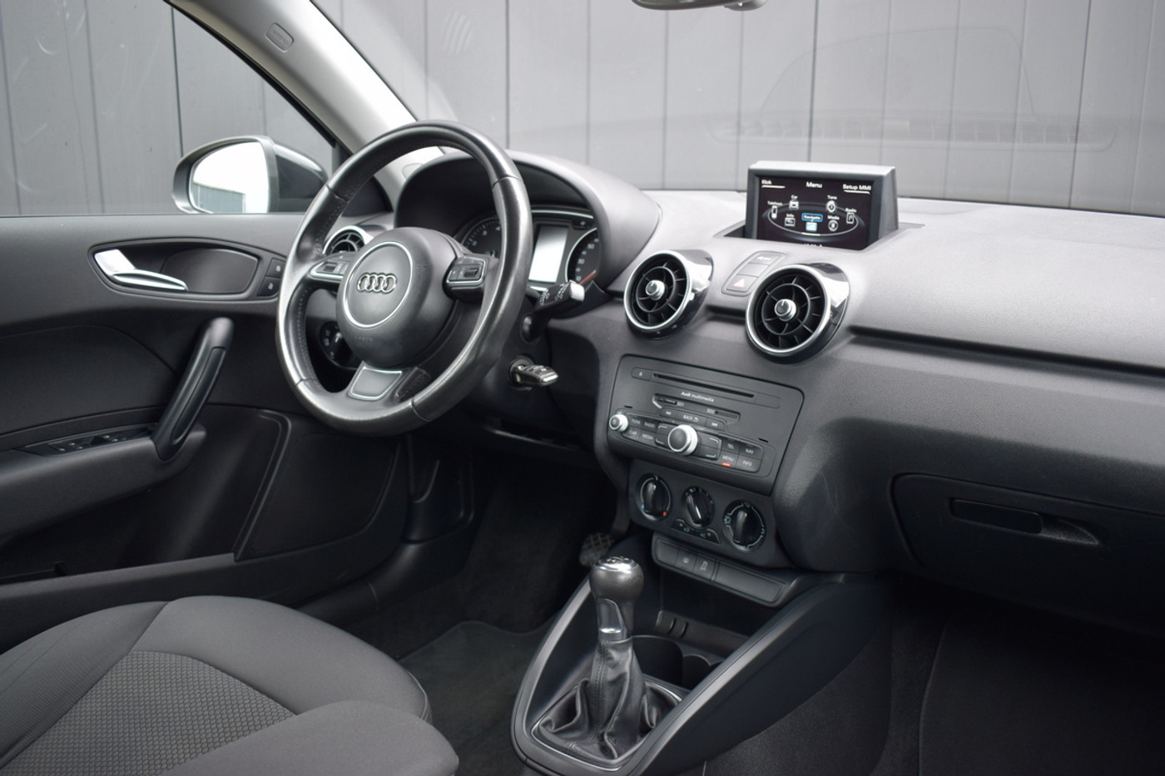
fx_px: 971
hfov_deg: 61.9
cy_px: 388
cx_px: 582
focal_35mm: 30
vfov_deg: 43.6
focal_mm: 20
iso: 400
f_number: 4
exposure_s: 1/60
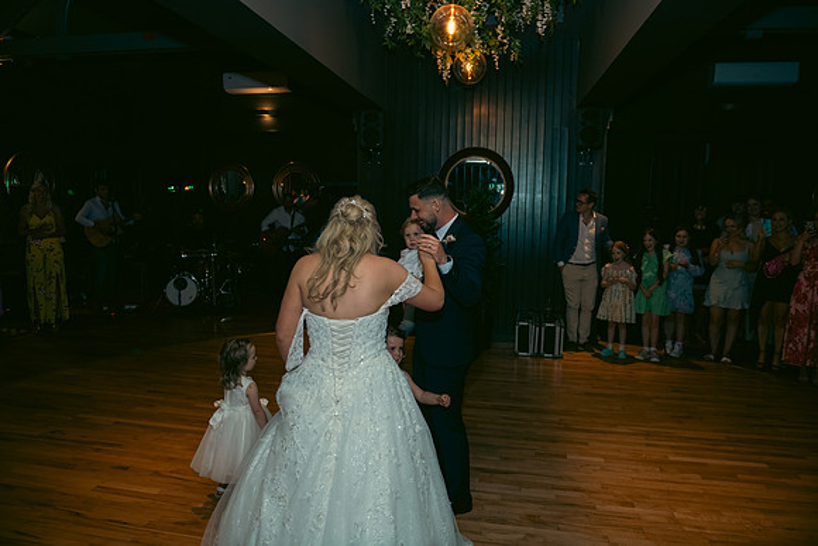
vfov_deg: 53.2
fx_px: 545
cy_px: 273
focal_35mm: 24
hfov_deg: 73.7
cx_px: 409
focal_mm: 24
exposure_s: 1/160
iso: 640
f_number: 3.5
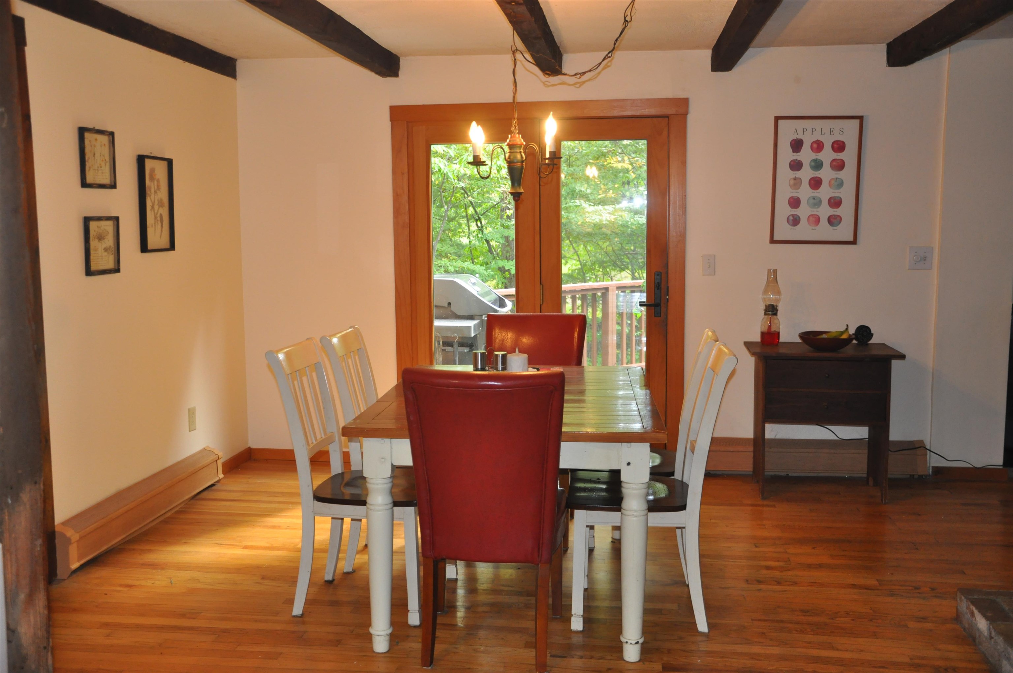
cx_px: 506
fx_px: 1012
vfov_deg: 36.8
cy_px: 336
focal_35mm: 36
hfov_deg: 53.2
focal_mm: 24
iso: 800
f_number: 3.8
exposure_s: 1/60
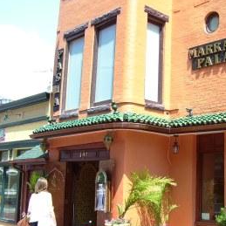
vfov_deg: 32.8
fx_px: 384
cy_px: 115
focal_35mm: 52
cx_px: 179
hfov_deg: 32.0
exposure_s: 1/500
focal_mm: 5.6
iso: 80
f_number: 2.7
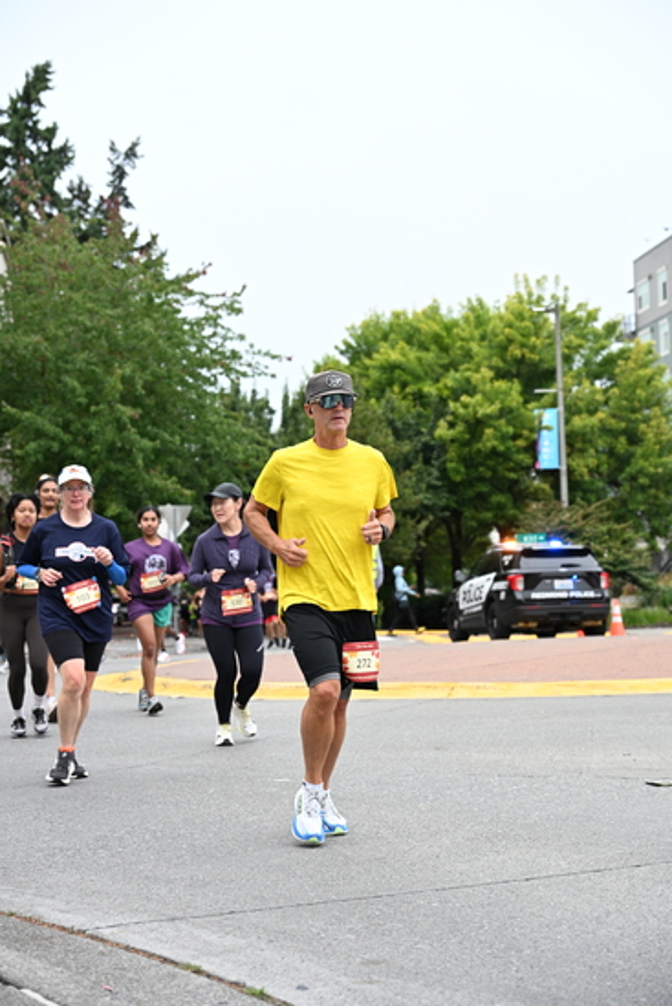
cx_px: 336
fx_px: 1651
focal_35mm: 59
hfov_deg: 23.0
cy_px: 503
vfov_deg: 33.9
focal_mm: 59
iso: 1600
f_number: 4
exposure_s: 1/800
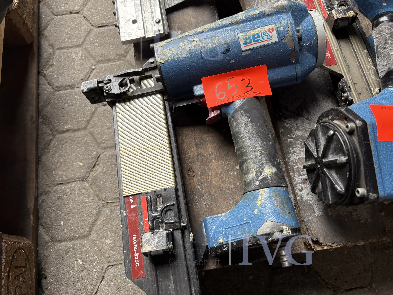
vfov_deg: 53.1
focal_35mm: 26
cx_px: 196
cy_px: 148
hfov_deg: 67.3
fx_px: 295
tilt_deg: -67.1
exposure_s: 1/121
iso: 64
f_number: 1.6
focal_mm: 5.96
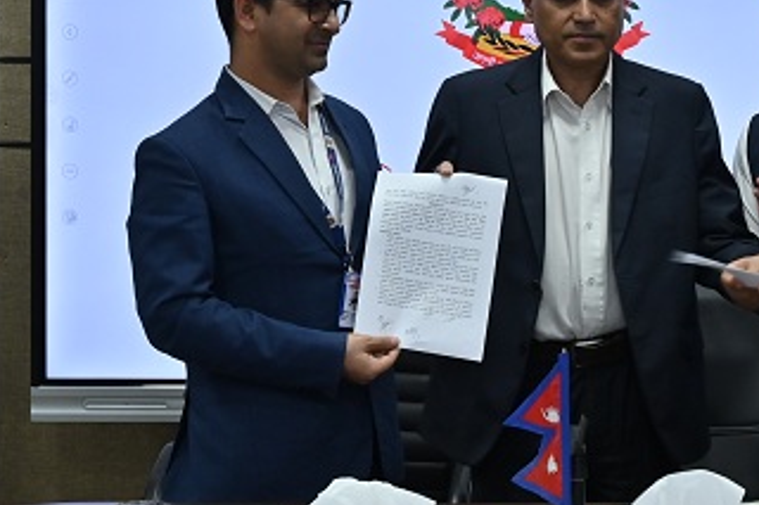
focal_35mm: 200
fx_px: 4214
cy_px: 248
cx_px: 572
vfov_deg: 6.9
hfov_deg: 10.3
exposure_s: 1/60
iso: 400
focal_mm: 64
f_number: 6
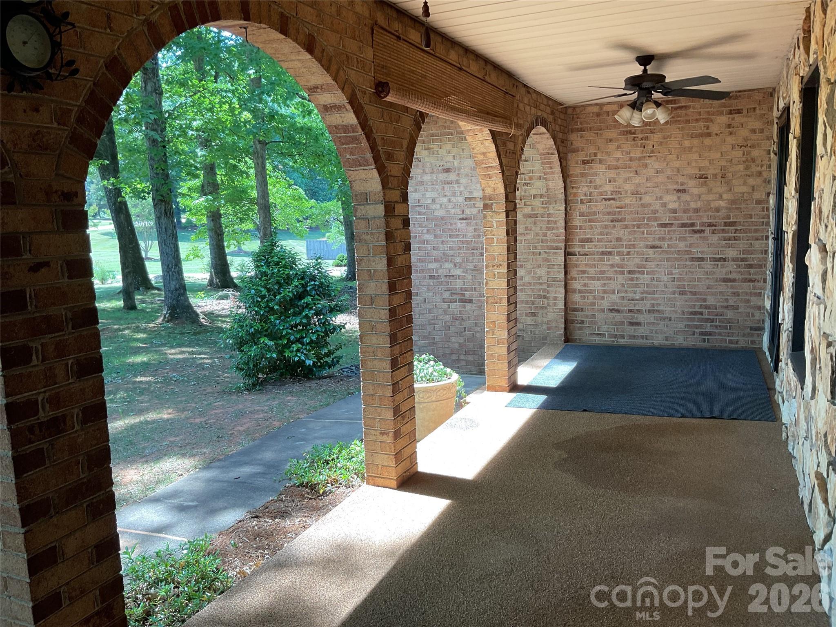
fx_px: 700
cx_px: 418
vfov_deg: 48.2
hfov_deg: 61.7
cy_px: 314
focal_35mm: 29
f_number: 1.8
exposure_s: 1/120
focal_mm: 3
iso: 40
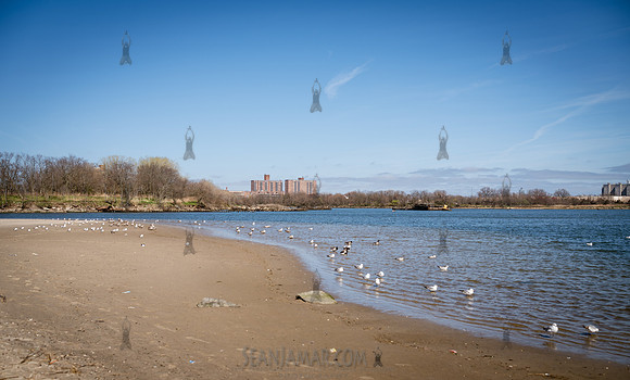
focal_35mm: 36
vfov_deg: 34.4
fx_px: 614
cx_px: 315
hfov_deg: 54.3
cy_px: 209
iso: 64
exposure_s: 1/800
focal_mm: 35
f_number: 4
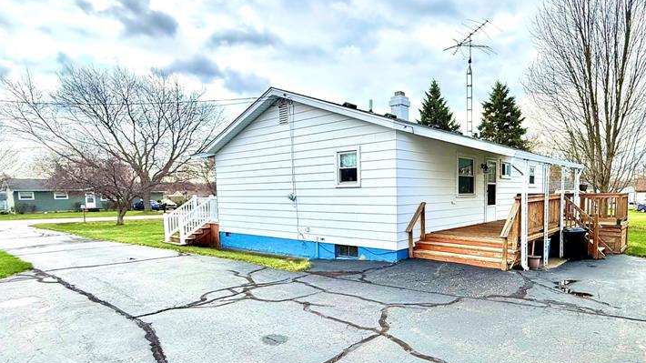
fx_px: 377
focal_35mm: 22
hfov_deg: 79.6
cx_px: 406
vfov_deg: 50.9
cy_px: 228
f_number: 2.2
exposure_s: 1/876
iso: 50
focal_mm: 2.22
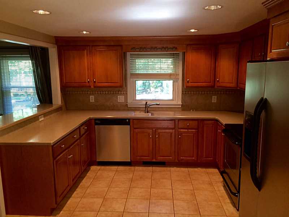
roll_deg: +1.4
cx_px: 144
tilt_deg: -8.6
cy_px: 108
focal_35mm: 29
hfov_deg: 61.7
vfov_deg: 48.2
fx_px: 242
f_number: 2.2
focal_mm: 4.15
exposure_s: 1/30
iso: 100
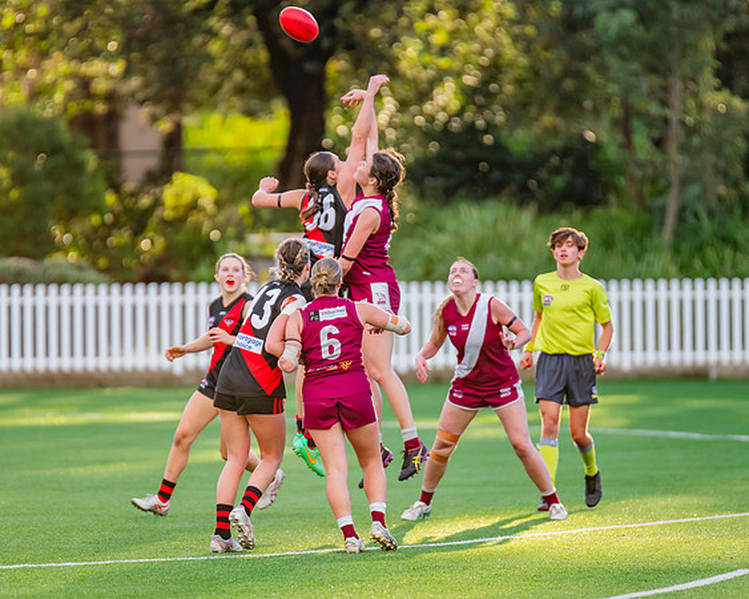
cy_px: 341
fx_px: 12143
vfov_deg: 2.8
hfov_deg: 3.5
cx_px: 341
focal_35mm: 548
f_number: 4.5
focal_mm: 420
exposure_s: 1/800
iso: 800
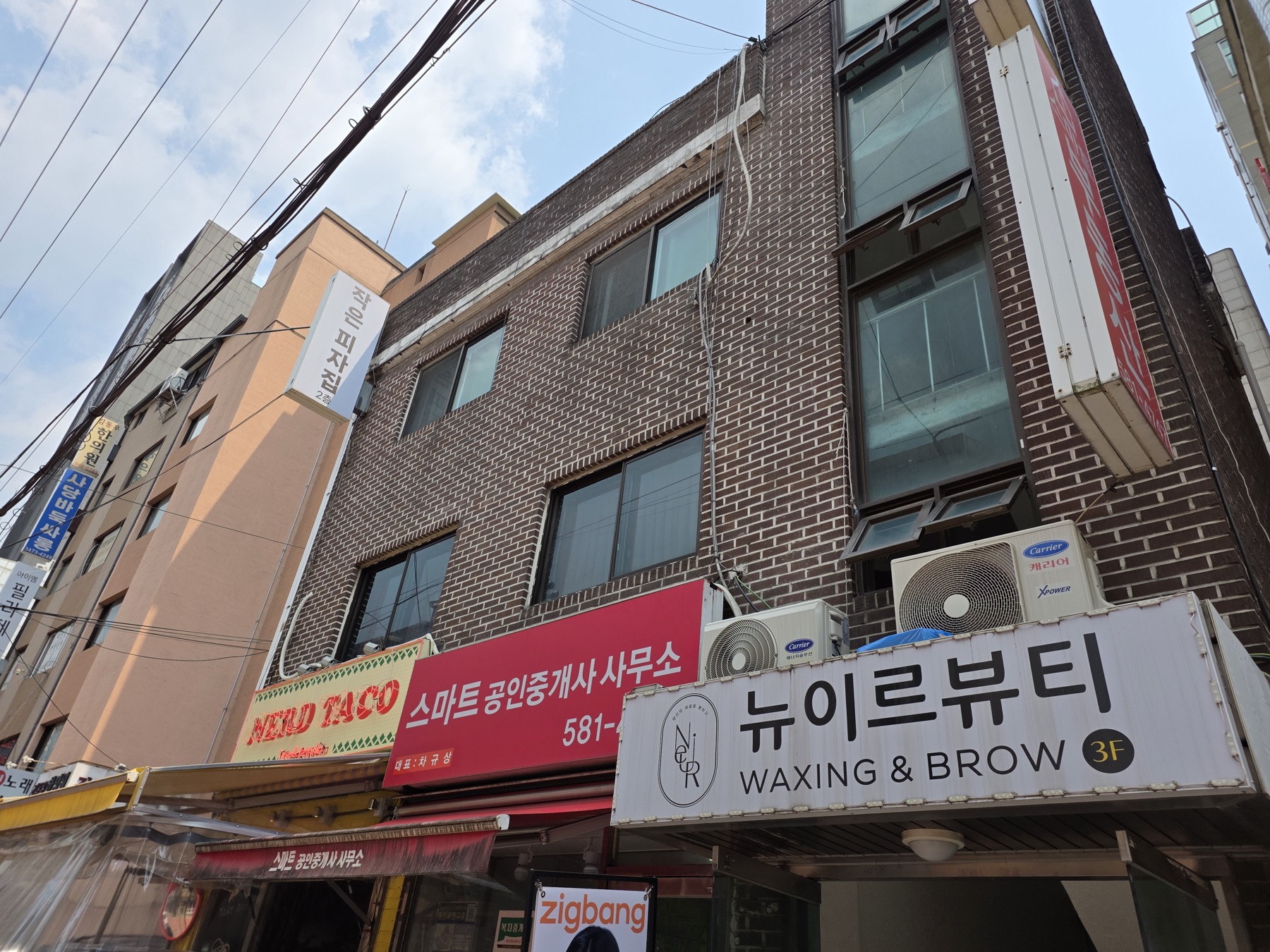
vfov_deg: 58.9
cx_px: 635
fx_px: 844
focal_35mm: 23
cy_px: 476
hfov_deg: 73.9
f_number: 1.7
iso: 80
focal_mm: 6.3
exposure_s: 1/5447
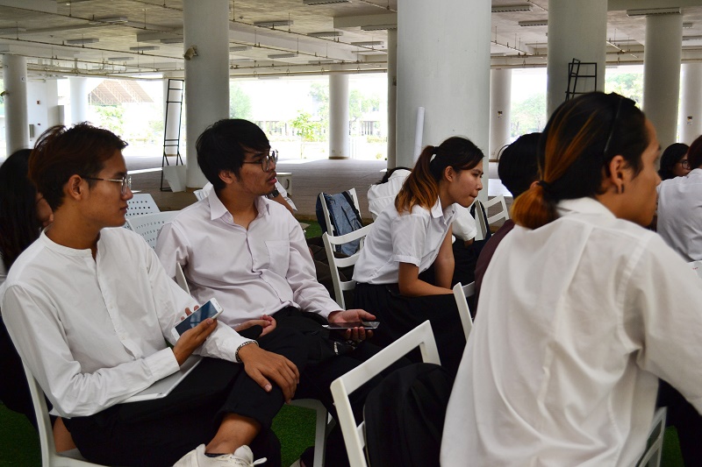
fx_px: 819
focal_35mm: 42
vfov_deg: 31.9
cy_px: 234
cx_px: 351
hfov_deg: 46.4
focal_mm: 28
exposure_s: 1/100
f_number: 5
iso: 160
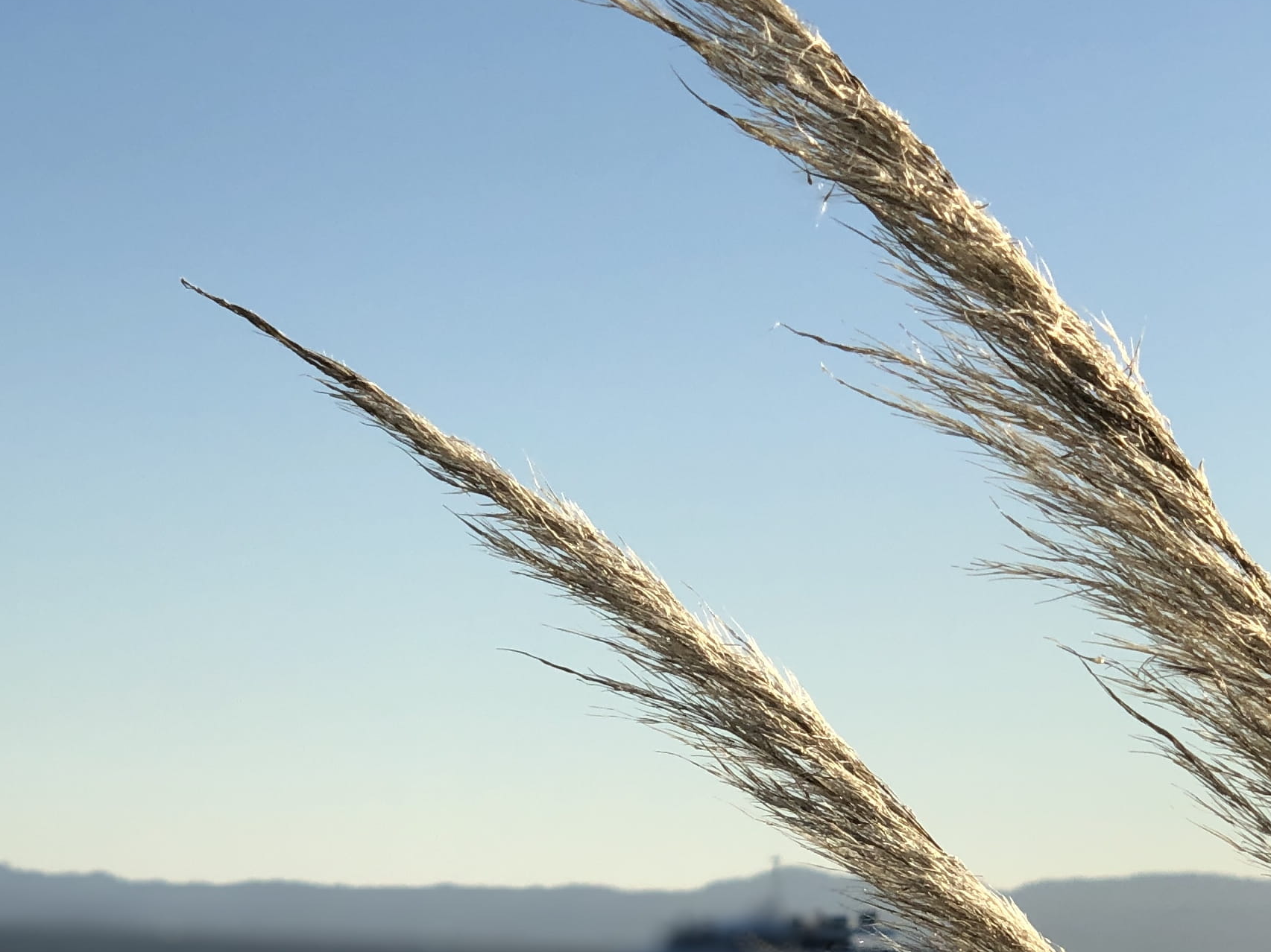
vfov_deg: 12.0
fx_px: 4515
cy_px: 740
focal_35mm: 123
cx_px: 631
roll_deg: -2.7
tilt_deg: +1.6
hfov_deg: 16.0
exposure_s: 1/1675
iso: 16
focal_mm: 6
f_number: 2.4
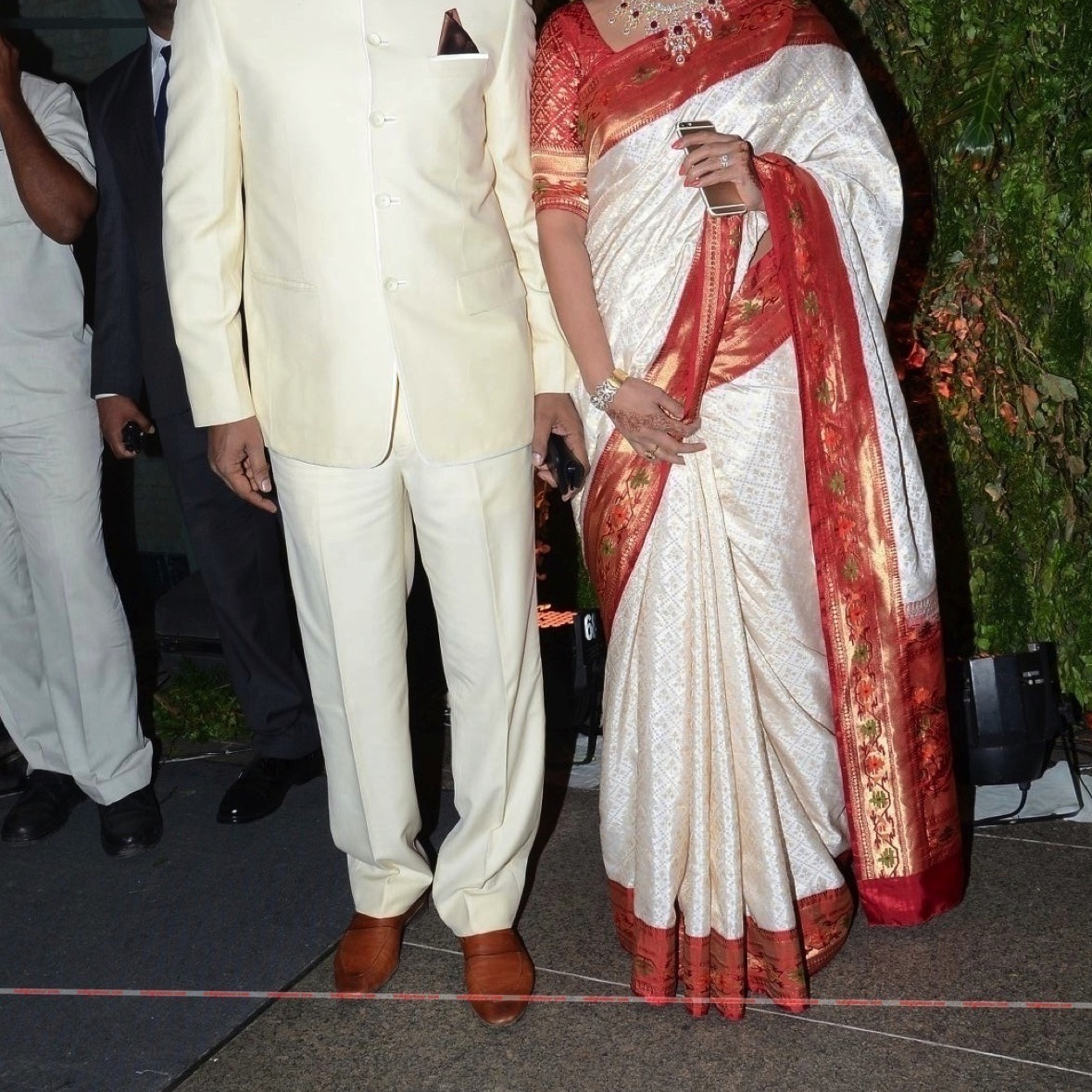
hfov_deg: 39.2
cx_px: 542
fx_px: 1535
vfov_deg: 38.8
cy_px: 375
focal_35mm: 43
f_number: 8
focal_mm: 22
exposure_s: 1/125
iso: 500
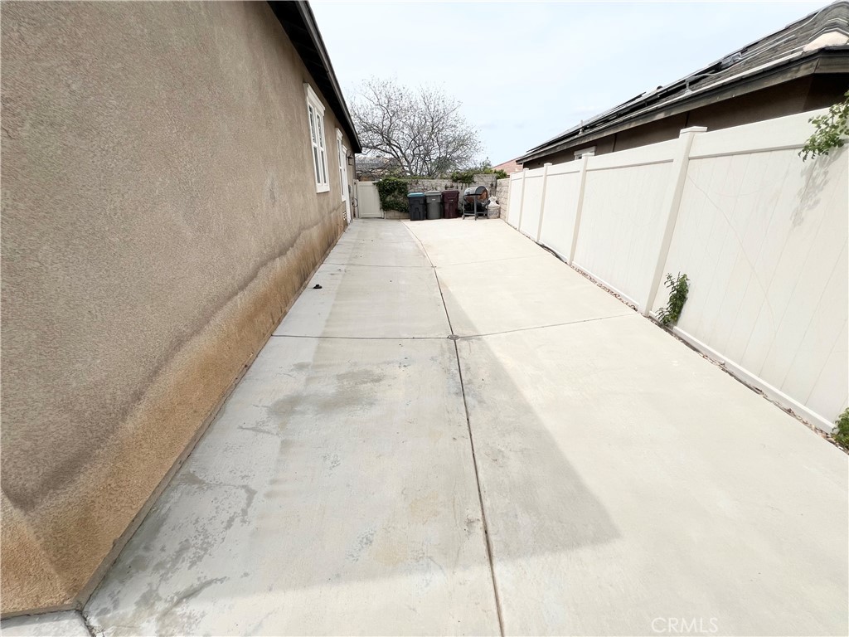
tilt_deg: -21.7
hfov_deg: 106.2
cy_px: 318
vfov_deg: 89.9
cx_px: 424
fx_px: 319
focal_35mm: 13
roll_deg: -0.2
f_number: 1.8
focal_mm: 1.57
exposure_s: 1/2053
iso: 32
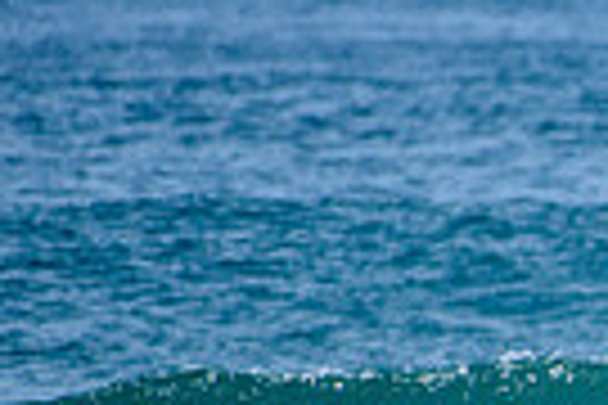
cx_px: 1148
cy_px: 740
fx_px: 36376
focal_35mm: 2154
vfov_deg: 0.6
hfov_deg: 1.0
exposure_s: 1/2000
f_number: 5.6
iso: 160
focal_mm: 500
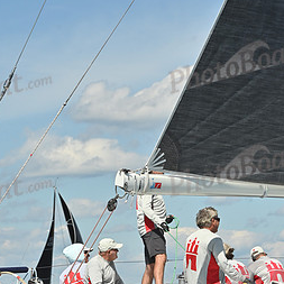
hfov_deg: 9.0
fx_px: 1810
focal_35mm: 195
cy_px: 242
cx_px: 111
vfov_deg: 8.9
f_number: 11
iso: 250
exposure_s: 1/1000
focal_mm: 100
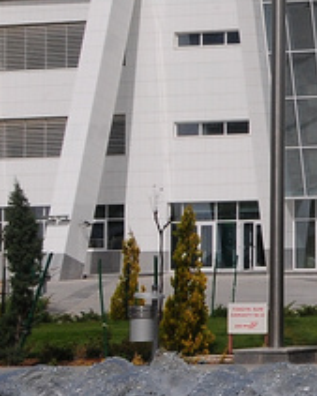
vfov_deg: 10.4
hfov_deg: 7.8
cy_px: 9
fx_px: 2160
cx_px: 752
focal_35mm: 184
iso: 250
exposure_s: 1/800
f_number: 14
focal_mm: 27
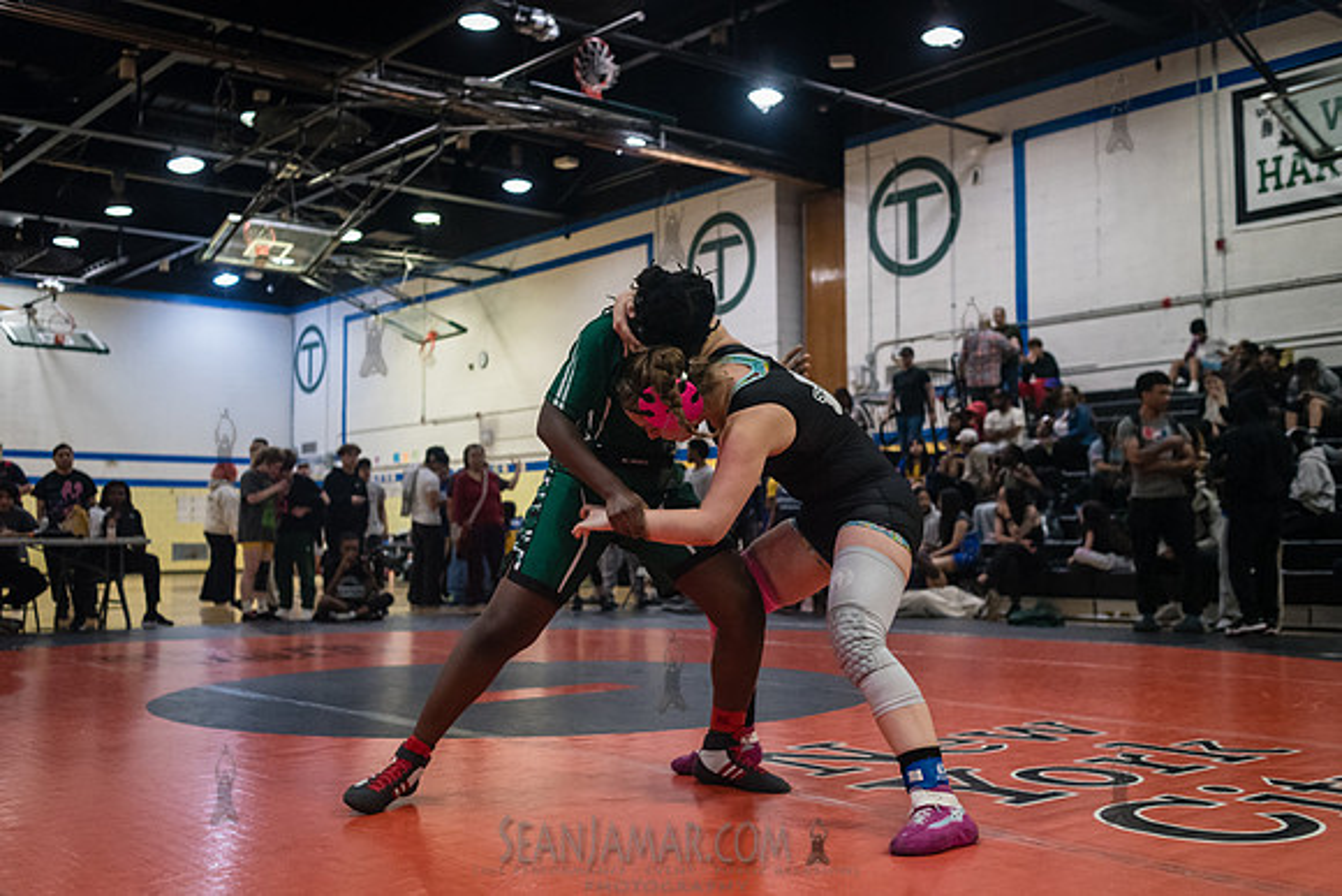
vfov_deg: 35.9
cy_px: 449
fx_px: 1384
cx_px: 648
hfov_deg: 51.7
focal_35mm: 37
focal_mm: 35
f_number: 3.2
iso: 5000
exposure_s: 1/500
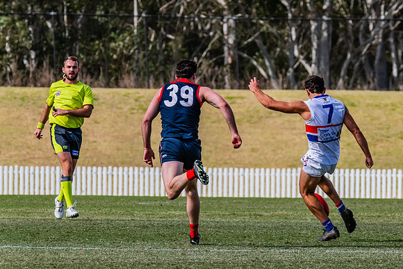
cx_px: 301
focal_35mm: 495
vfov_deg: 2.8
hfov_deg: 4.2
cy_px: 134
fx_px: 5547
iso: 800
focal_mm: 330
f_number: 9
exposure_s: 1/2000
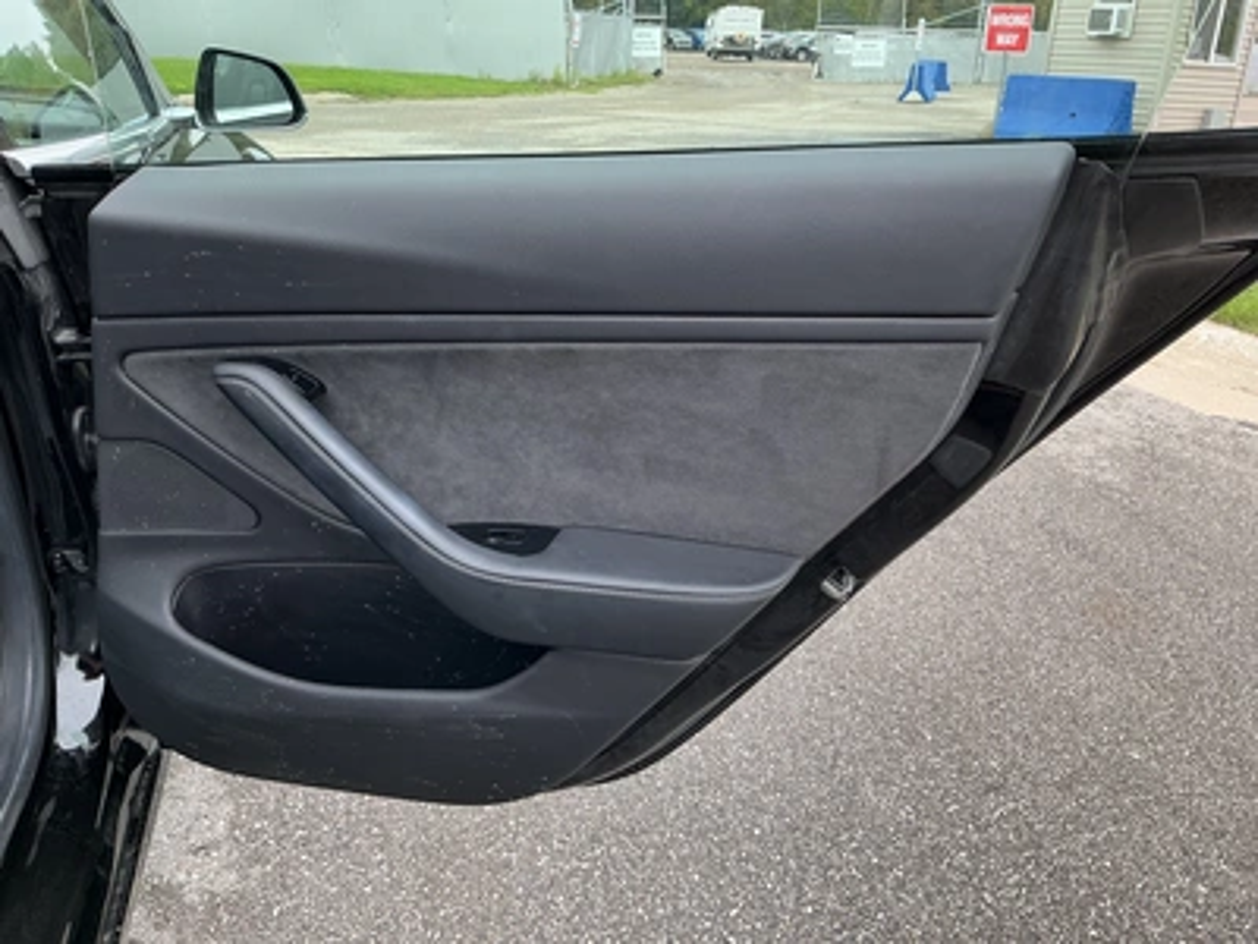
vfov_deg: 49.7
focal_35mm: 28
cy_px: 472
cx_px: 629
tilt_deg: -21.8
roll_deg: -0.8
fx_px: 1018
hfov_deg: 63.4
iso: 20
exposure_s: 1/149
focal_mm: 3
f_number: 1.8
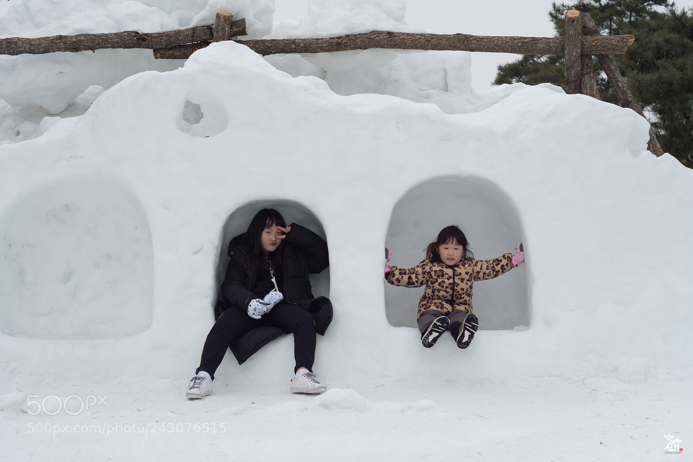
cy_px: 231
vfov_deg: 35.0
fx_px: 731
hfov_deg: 50.7
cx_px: 346
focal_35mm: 38
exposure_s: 1/2500
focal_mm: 25
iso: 200
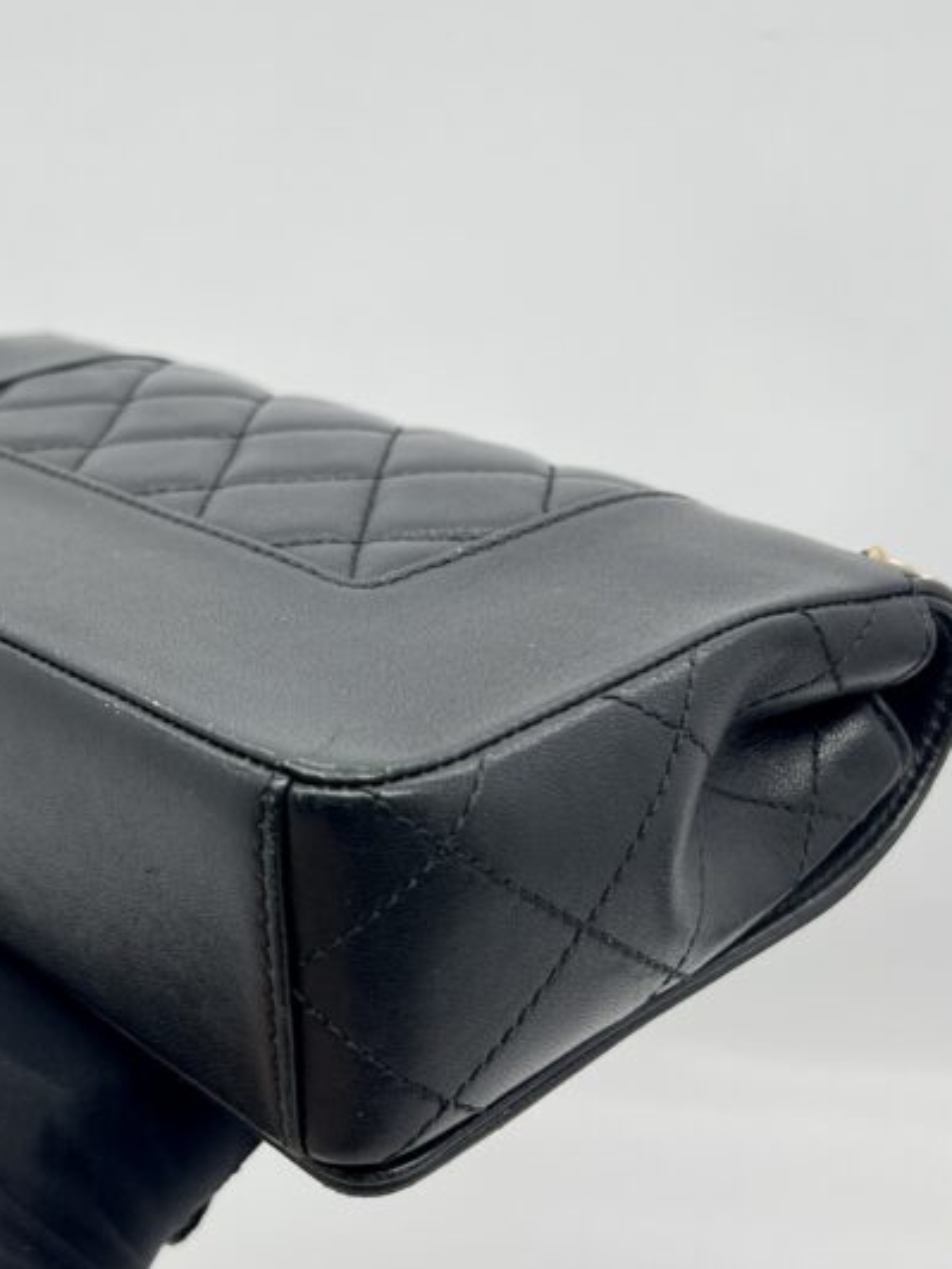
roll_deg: -0.3
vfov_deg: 38.2
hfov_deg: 28.9
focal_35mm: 50
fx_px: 1833
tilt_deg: -21.8
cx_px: 293
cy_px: 680
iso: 32
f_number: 1.5
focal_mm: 5.7
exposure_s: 1/105
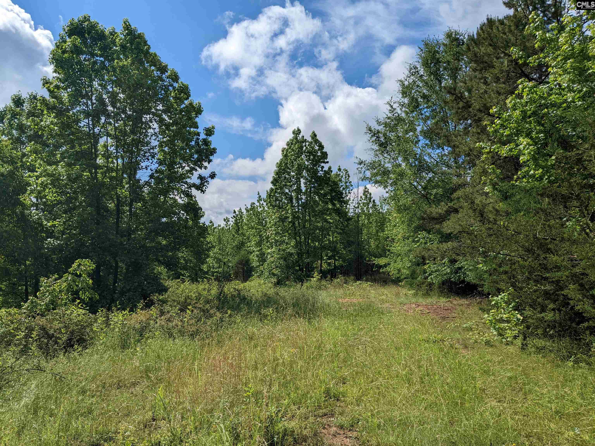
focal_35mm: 27
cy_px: 223
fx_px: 464
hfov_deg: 65.3
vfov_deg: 51.4
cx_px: 298
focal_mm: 4.38
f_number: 1.73
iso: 48
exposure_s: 1/5848
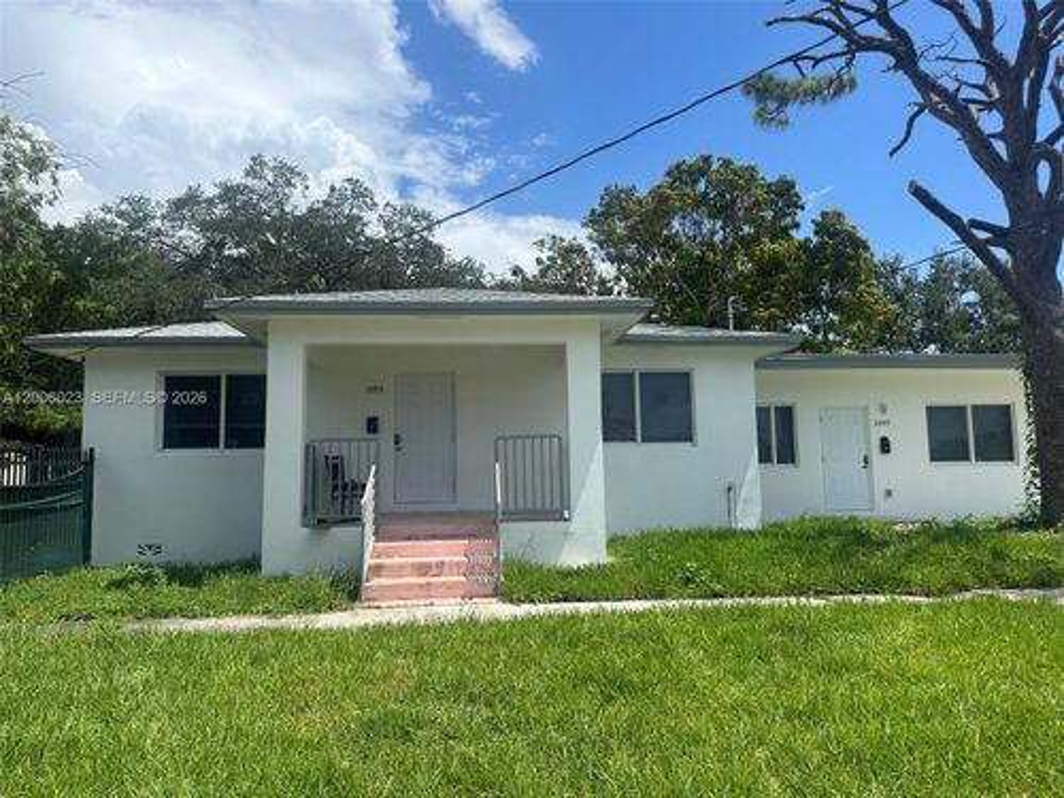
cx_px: 532
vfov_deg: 56.8
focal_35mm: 24
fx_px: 738
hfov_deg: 71.6
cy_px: 399
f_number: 1.78
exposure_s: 1/5525
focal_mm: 6.86
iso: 80
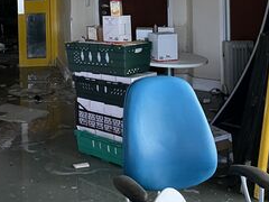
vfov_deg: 21.6
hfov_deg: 28.4
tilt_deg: -0.7
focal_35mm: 65
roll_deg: +1.7
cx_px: 15
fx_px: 505
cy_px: -11
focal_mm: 4.2
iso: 640
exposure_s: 1/30
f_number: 1.6
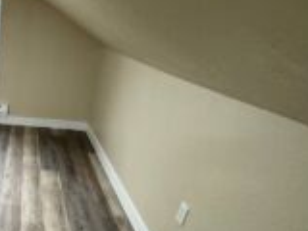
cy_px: 144
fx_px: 311
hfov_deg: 39.7
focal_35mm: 35
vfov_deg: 40.4
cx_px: -52
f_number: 2.2
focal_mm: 2.22
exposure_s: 1/60
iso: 320
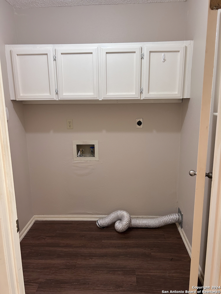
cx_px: 110
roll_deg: +1.7
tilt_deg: -11.7
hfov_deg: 53.1
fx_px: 221
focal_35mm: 26
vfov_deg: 67.3
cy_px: 147
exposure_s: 1/60
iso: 200
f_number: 1.5
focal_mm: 5.7
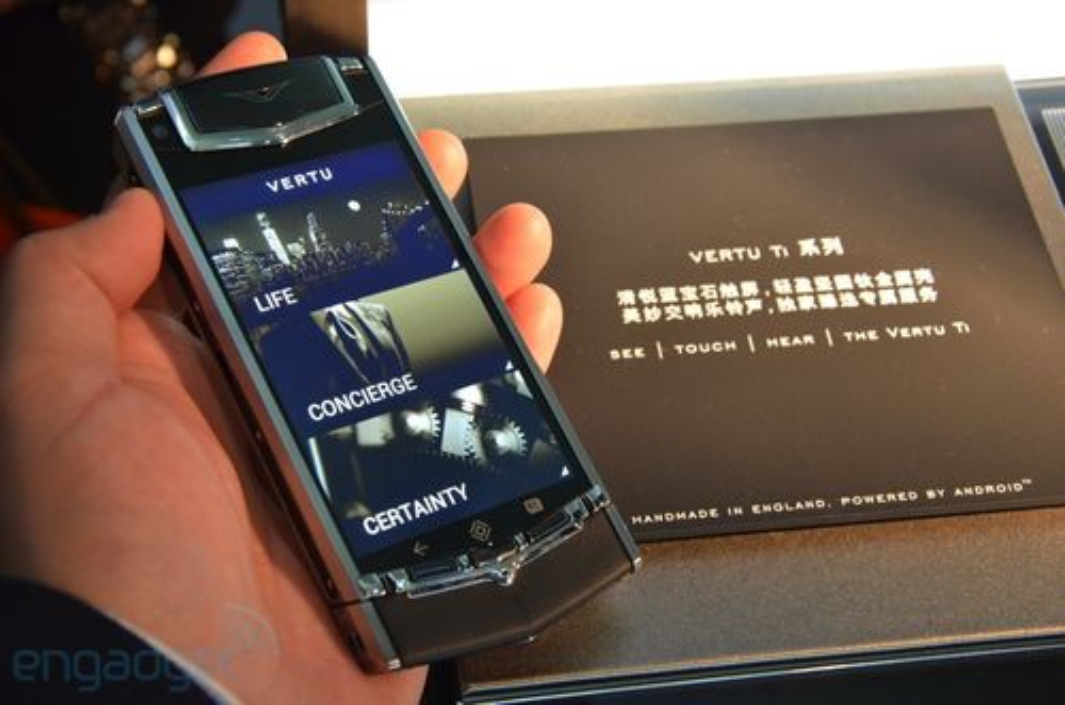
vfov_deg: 21.5
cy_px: 352
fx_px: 1860
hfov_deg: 32.0
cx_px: 532
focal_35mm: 63
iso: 1600
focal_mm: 42
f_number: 8
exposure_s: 1/8
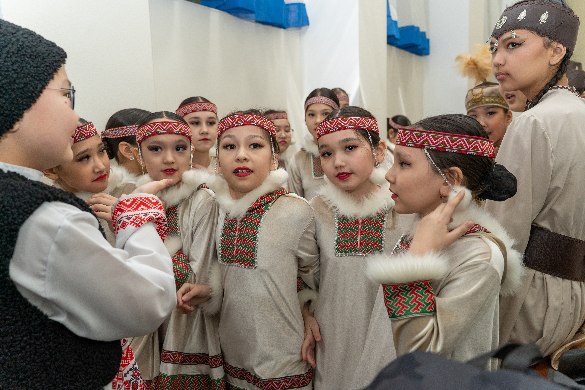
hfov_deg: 65.5
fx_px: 455
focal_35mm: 28
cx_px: 292
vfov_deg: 46.4
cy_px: 195
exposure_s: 1/160
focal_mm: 28
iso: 1250
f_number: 4.5
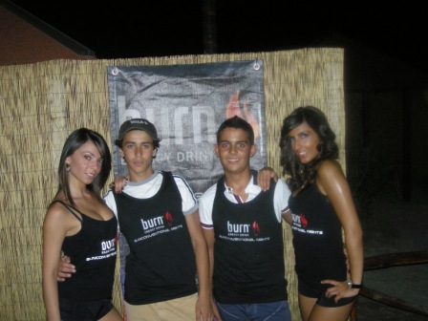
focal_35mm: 44
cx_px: 214
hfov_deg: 42.9
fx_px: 544
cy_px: 160
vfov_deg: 32.9
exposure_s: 1/60
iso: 302
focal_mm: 7.1
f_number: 3.1
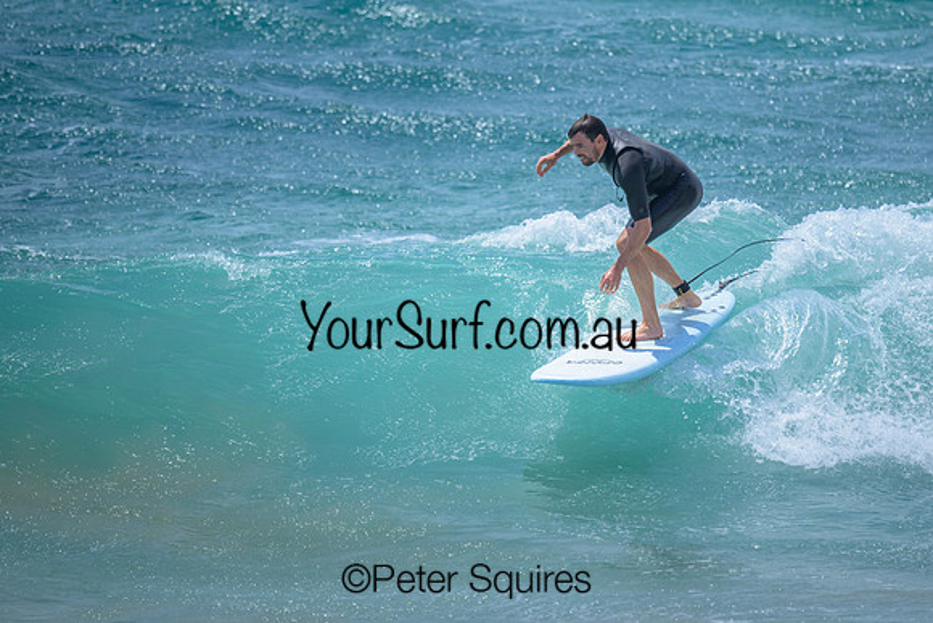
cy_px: 250
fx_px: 28525
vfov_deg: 1.3
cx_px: 596
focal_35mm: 1100
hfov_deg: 1.9
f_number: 6.3
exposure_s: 1/3200
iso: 280
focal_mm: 800
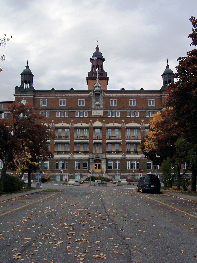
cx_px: 98
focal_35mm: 38
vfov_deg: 49.0
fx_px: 288
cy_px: 132
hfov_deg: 37.7
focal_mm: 6.3
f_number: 5.6
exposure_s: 1/350
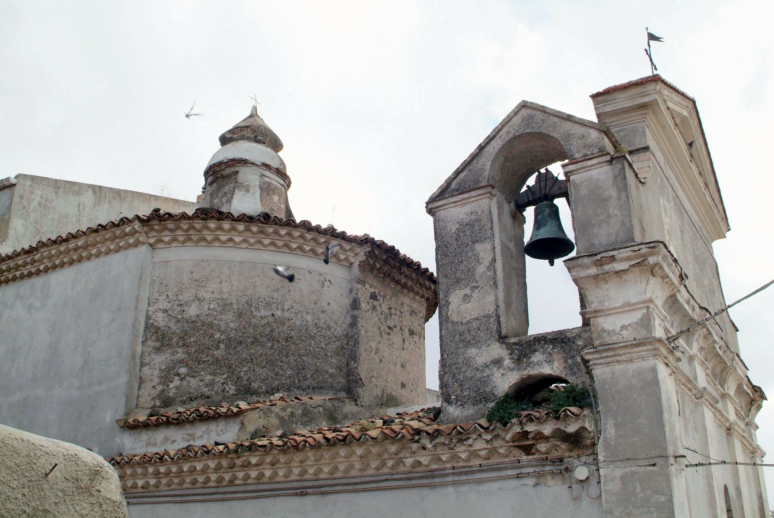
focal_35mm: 36
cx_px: 387
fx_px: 775
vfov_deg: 37.0
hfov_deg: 53.1
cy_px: 259
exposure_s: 1/125
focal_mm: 24
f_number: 11
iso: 400
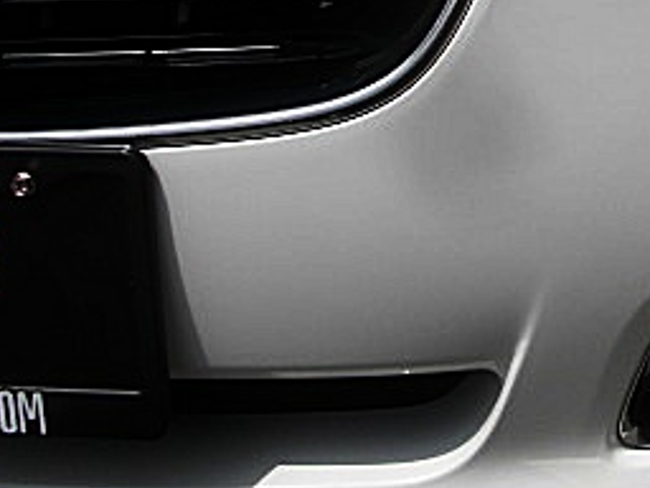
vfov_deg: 16.1
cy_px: -13
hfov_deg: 20.8
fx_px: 1690
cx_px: 698
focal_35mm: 90
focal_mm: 6.3
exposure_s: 1/250
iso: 50
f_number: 7.9
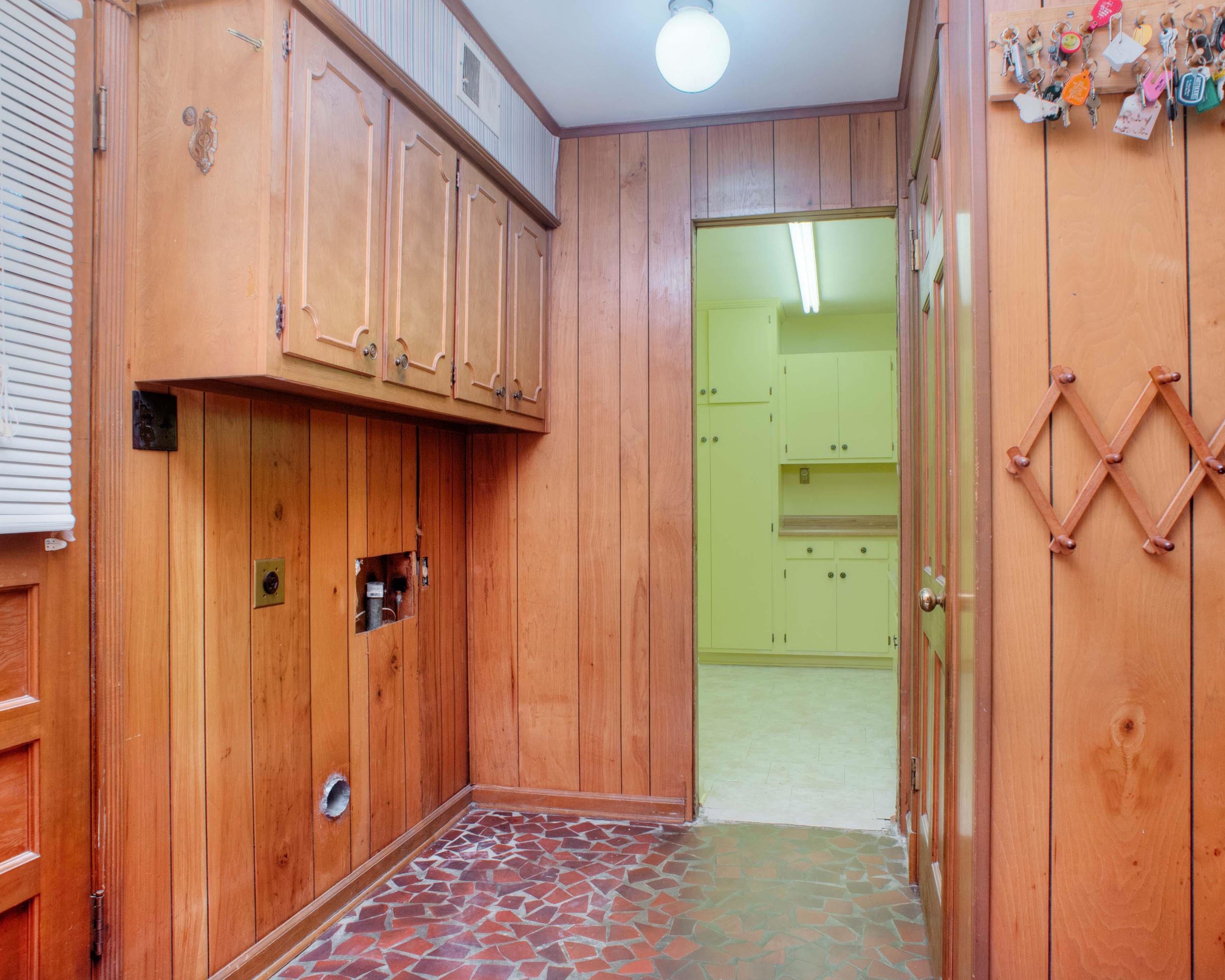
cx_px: 643
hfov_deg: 72.5
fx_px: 834
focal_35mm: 23
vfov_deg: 60.9
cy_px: 485
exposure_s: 1/100
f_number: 8
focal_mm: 20
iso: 400
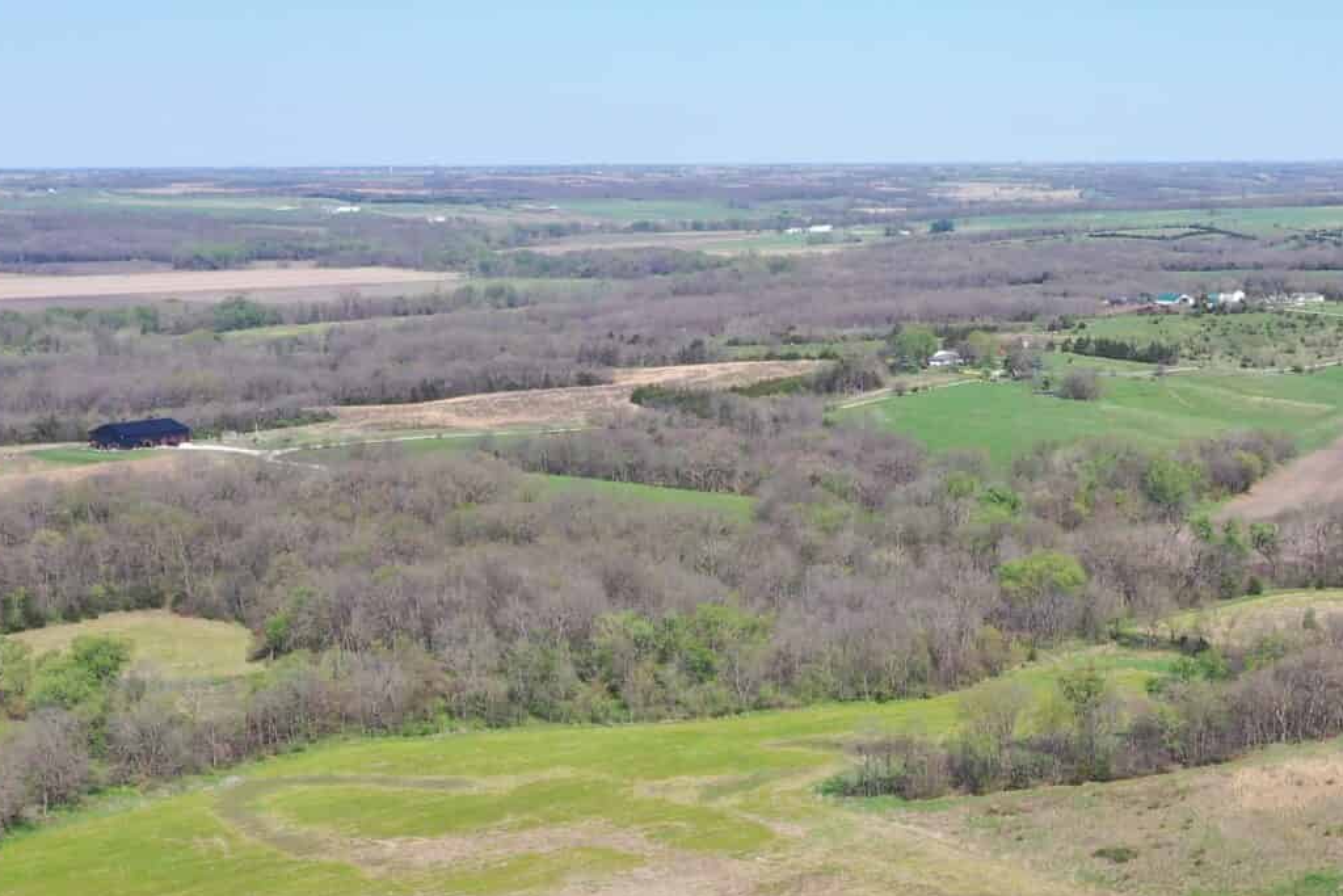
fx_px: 2612
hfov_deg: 27.8
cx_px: 1200
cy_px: 971
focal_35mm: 70
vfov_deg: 18.7
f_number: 5.6
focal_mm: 10.26
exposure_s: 1/400
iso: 100
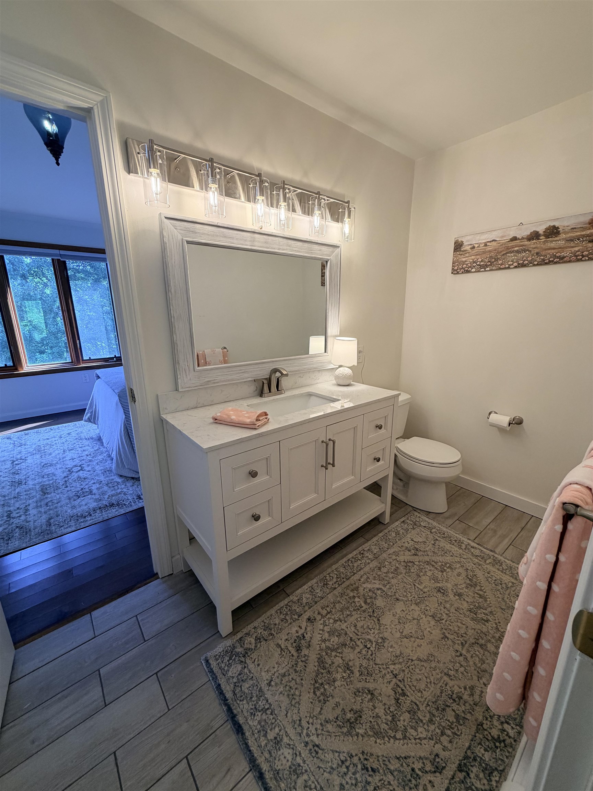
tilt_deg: -14.1
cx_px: 296
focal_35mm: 14
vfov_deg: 102.1
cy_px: 396
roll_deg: +0.8
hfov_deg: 85.7
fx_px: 320
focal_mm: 2.22
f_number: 2.2
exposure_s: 1/120
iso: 125
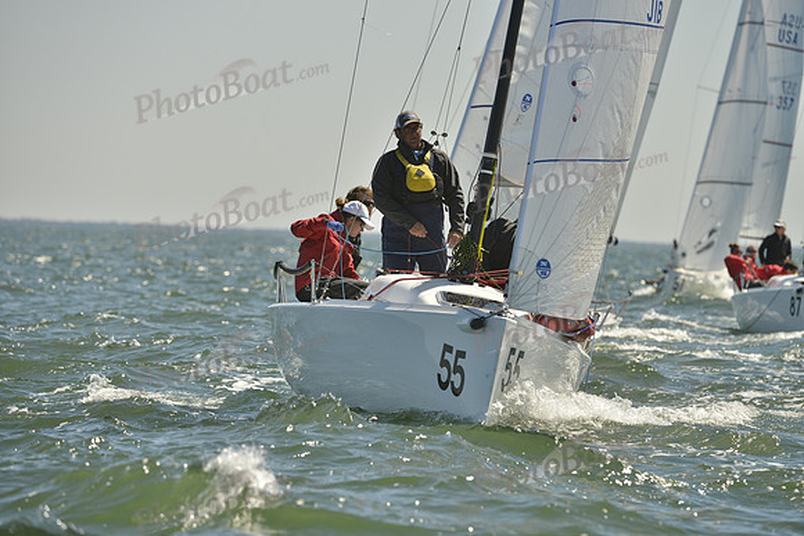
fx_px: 6701
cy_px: 268
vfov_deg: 4.6
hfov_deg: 6.9
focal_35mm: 300
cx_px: 402
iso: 280
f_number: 7.1
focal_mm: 300
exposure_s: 1/1250
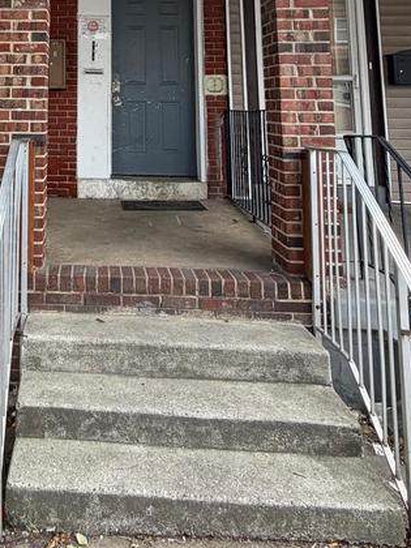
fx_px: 570
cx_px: 48
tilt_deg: +8.3
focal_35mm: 36
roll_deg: -0.9
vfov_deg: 45.5
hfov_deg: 37.3
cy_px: 34
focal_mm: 2.22
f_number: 2.2
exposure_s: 1/152
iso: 50
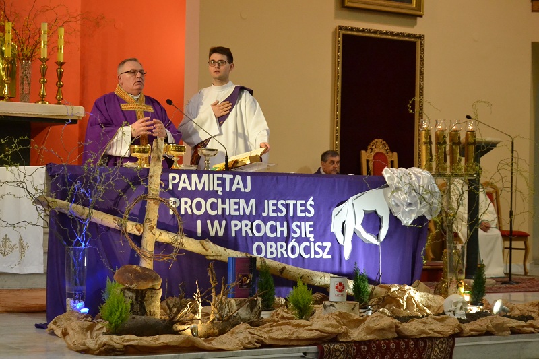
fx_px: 1168
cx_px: 270
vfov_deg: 17.5
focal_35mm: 78
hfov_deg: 26.0
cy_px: 180
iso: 3200
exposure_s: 1/125
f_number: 5.6
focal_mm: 52
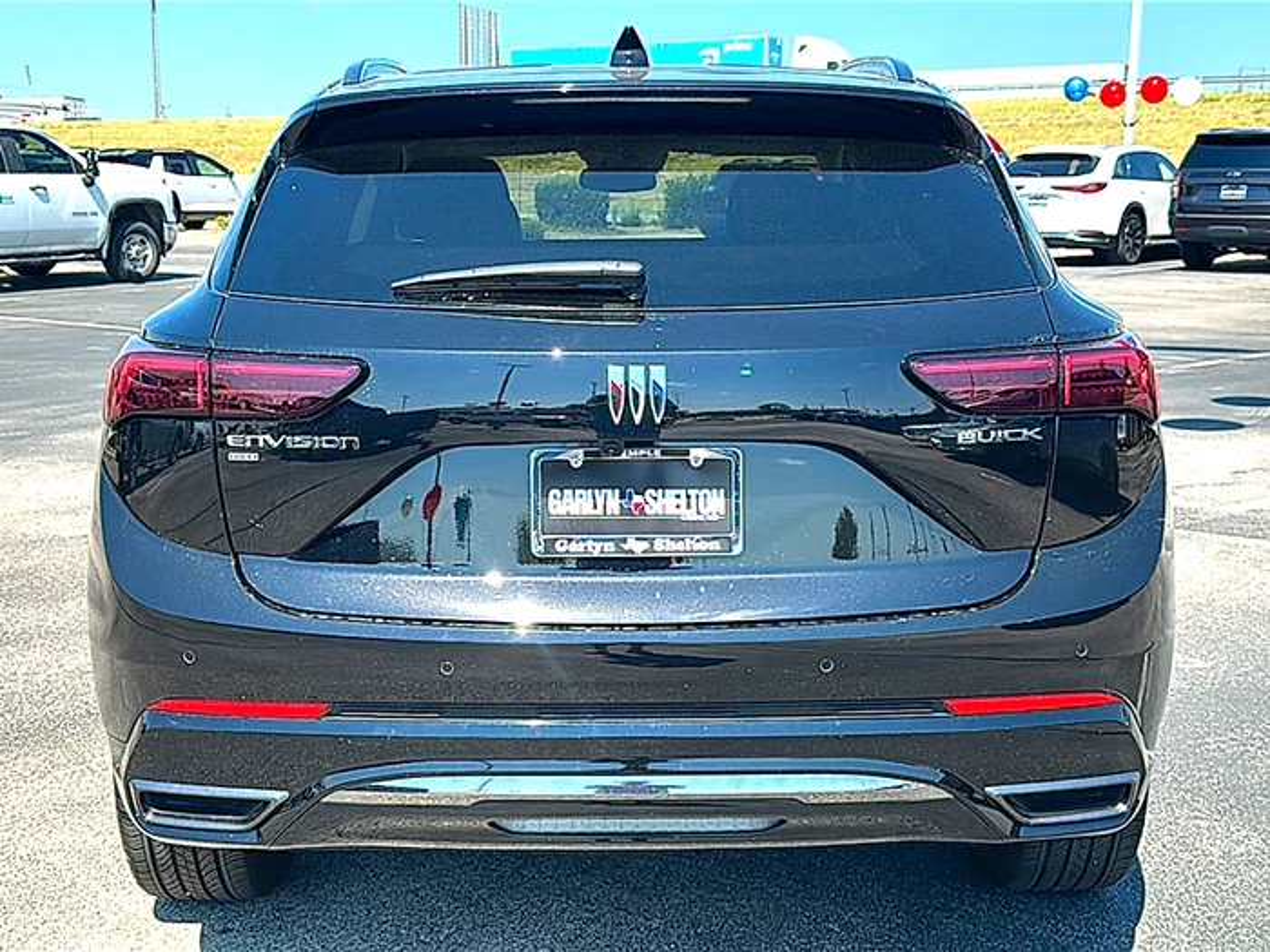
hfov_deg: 47.9
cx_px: 635
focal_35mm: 39
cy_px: 476
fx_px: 1431
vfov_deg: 36.8
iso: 80
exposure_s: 1/2119
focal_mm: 6.86
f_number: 1.78
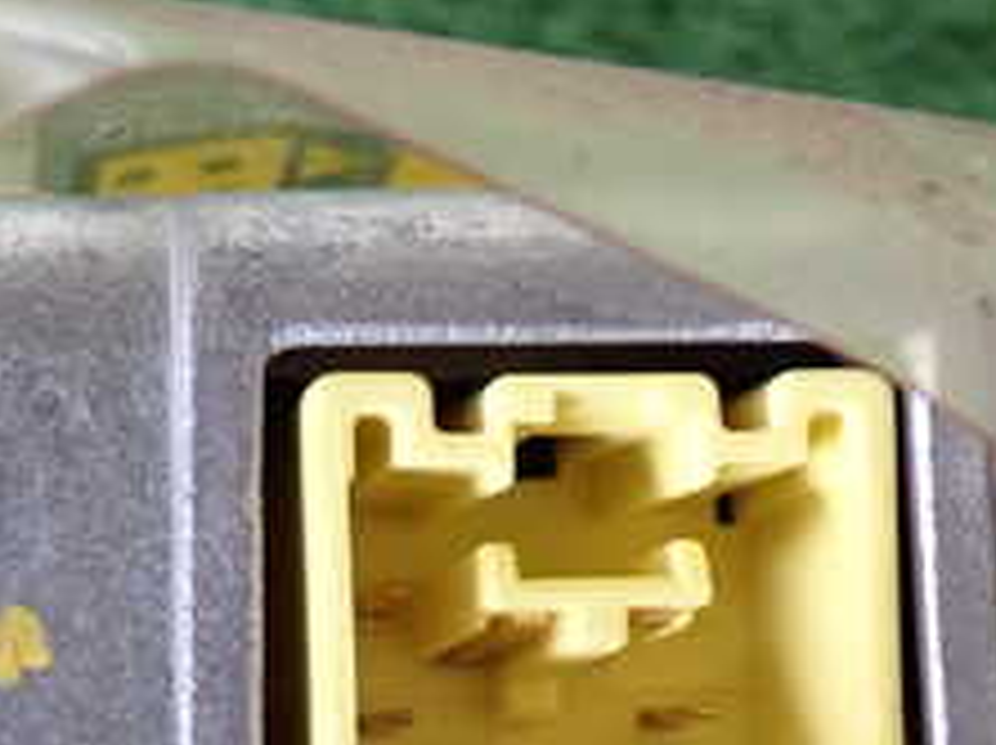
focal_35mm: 146
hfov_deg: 13.5
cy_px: 826
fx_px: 4196
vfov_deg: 10.0
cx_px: 395
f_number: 3.3
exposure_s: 1/50
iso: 640
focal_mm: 9.65
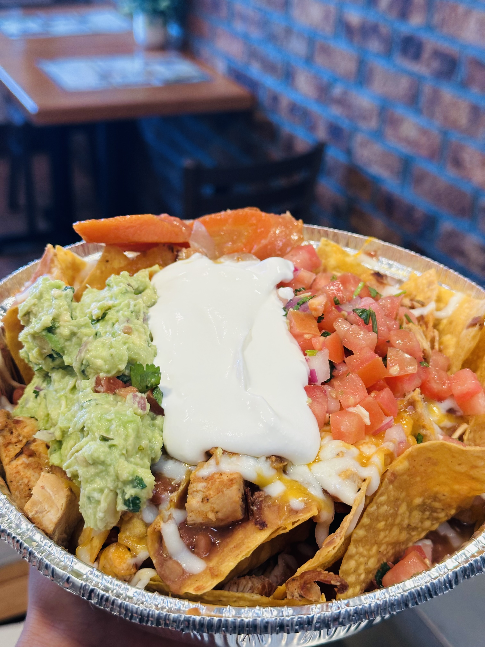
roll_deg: -3.4
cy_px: 324
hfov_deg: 30.3
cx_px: 242
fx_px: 897
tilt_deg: -28.3
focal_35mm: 48
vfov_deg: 39.7
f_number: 1.78
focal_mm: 6.86
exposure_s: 1/120
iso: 100
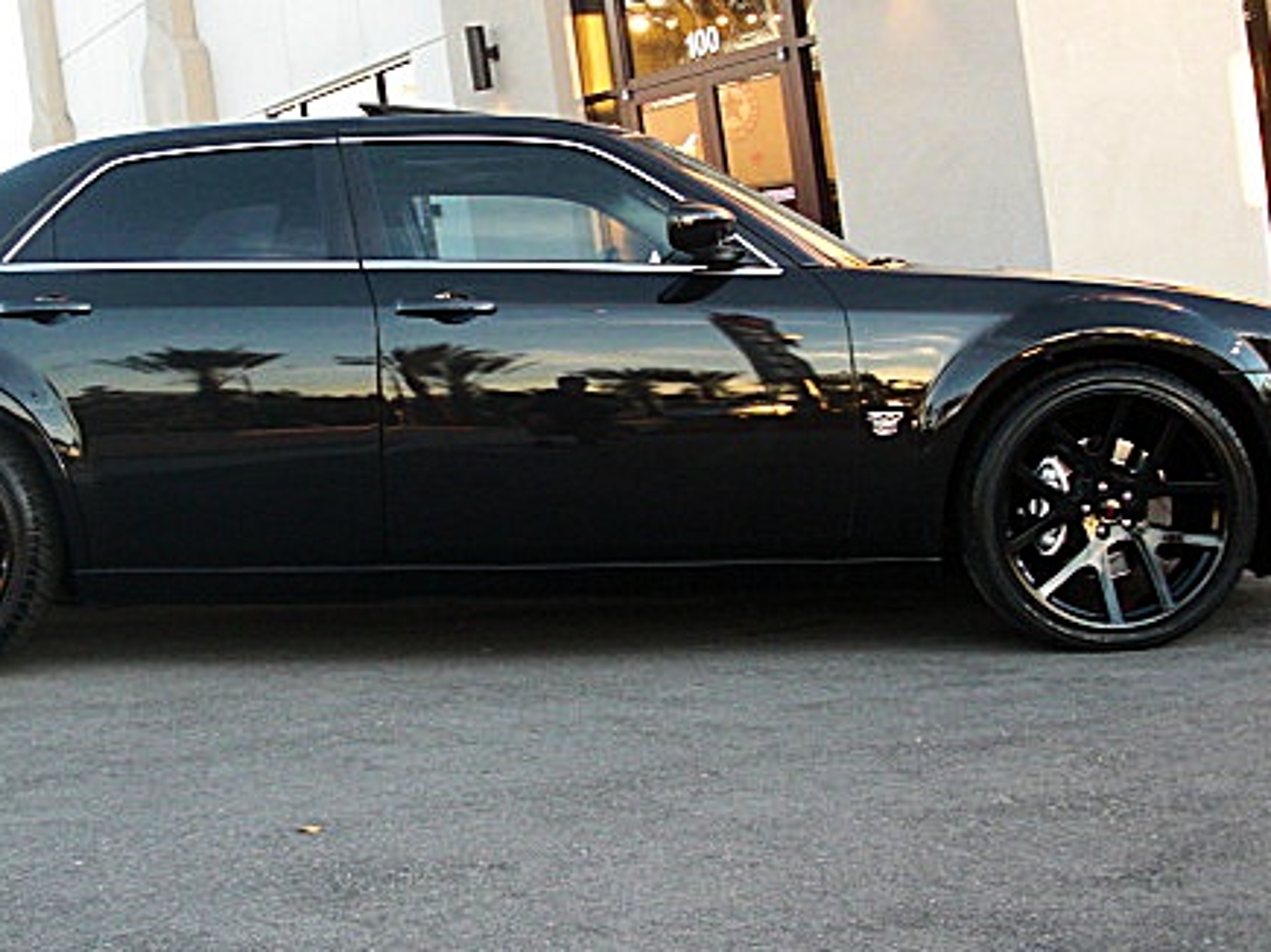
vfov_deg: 27.4
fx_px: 1945
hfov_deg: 36.0
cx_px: 500
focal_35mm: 53
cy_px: 350
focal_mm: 6.3
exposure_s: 1/100
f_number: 2.8
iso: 200
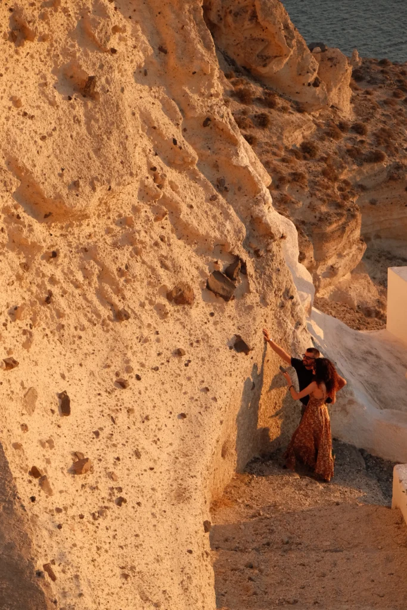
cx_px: 204
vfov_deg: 27.7
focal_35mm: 73
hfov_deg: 18.7
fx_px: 1237
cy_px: 305
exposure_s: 1/4000
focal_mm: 48.4
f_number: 4
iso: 2000
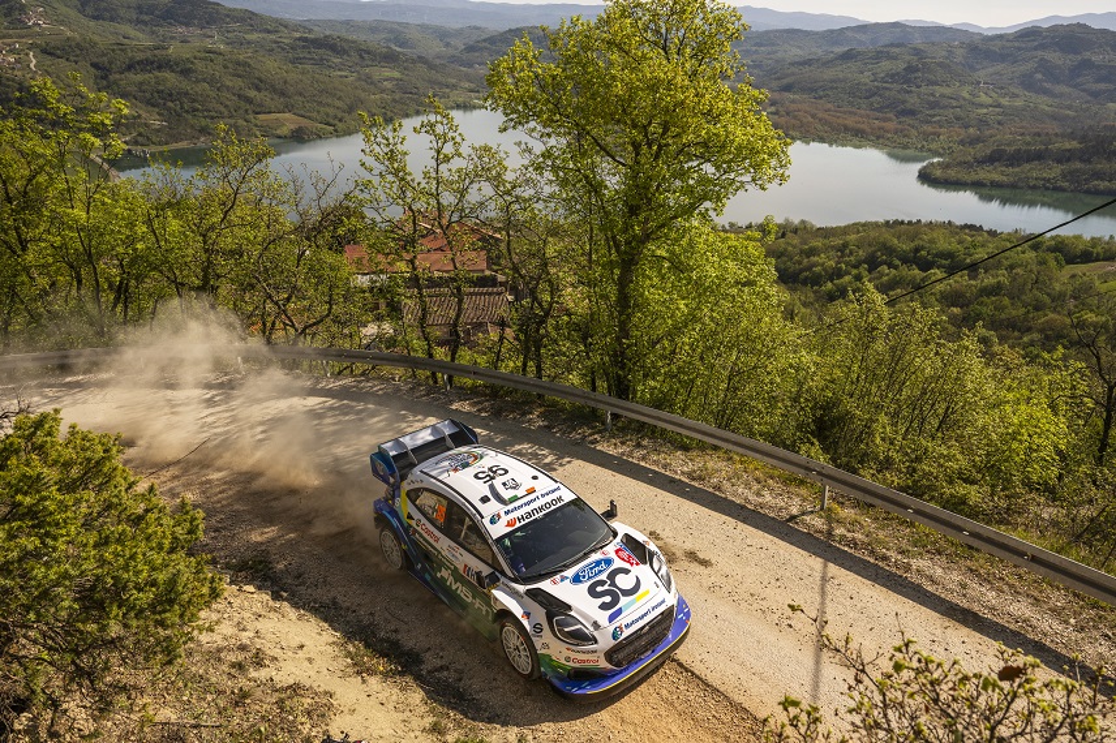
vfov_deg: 53.1
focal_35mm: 24
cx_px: 558
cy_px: 372
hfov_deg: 73.8
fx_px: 744
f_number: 5.6
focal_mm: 24
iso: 800
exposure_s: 1/4000
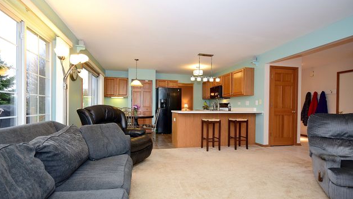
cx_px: 176
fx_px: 164
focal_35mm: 18
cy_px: 110
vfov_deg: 62.2
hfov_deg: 94.2
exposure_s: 1/60
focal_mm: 11
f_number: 6.3
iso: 640
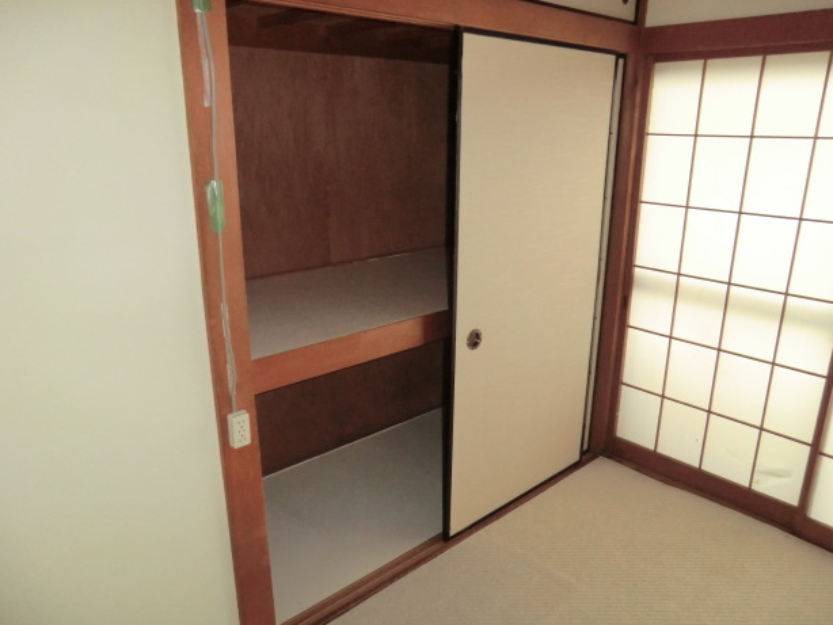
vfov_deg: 54.9
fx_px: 602
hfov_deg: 69.4
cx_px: 414
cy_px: 323
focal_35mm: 25
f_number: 3.2
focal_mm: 4.3
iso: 400
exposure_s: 1/60
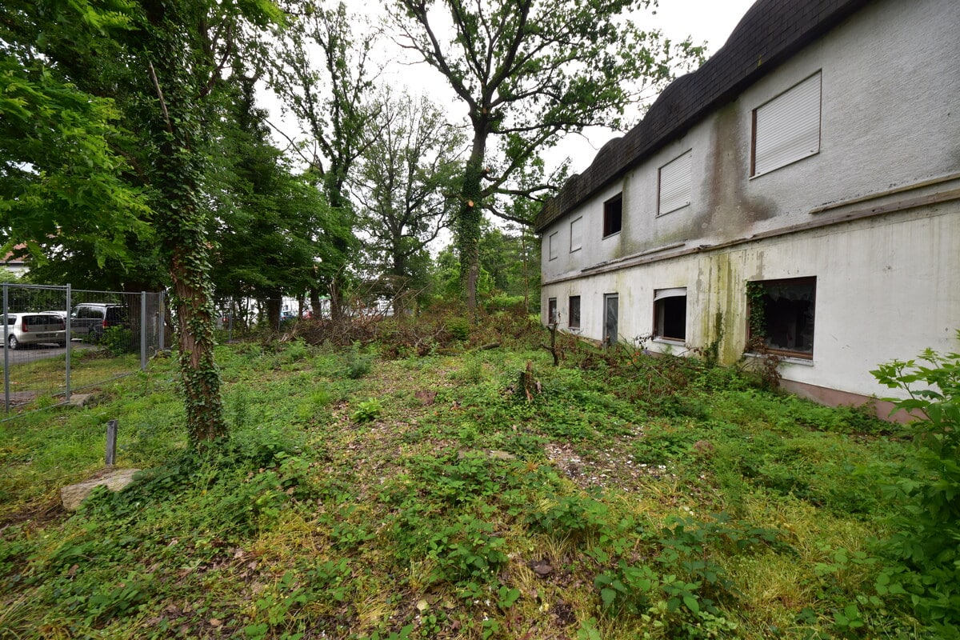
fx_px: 320
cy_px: 320
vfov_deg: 90.0
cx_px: 480
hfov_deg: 112.6
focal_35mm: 12
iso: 400
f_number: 9
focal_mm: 8
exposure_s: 1/100
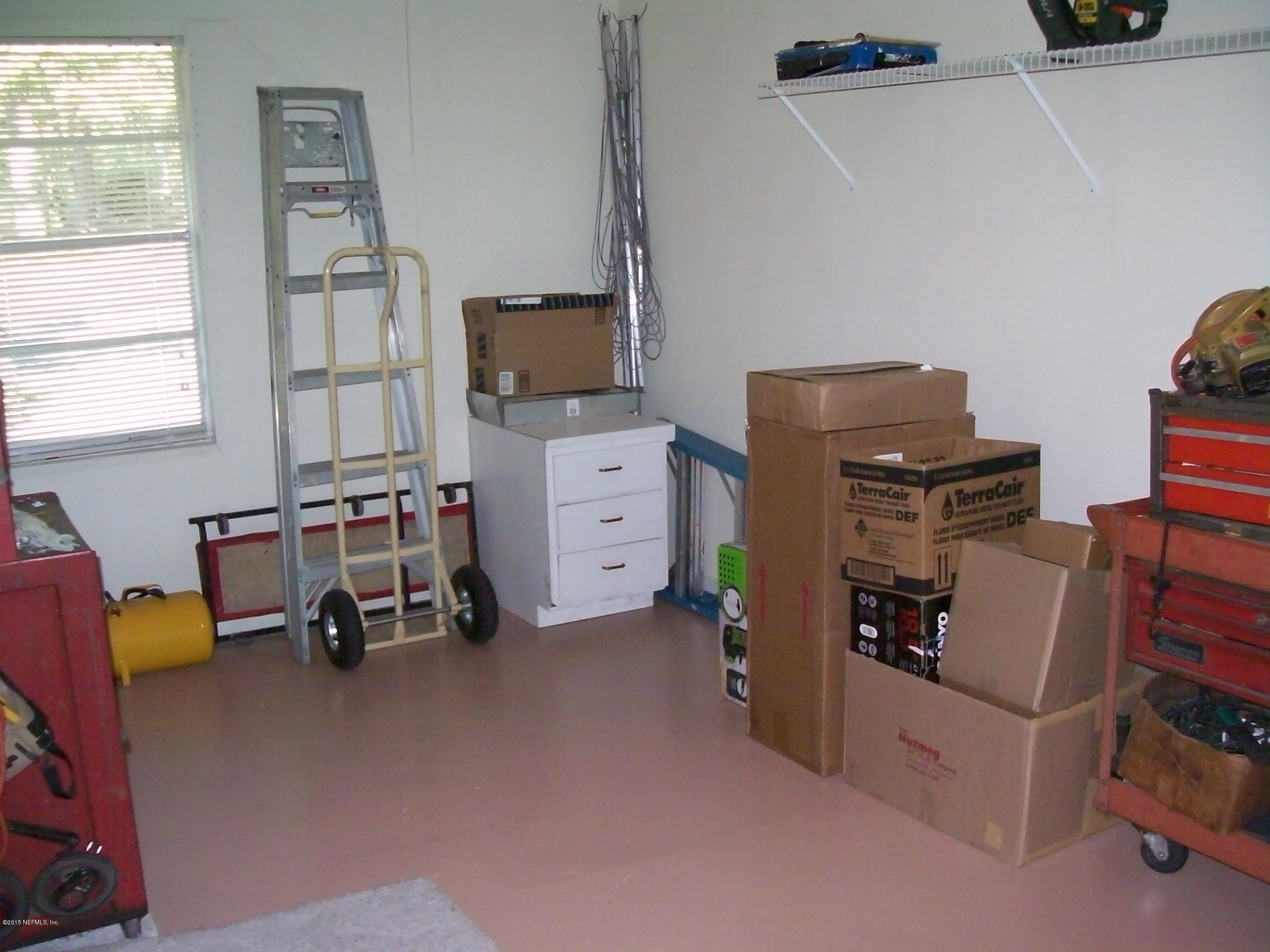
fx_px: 1321
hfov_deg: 51.4
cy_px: 476
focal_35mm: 36
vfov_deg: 39.6
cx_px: 635
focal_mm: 6
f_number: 2.7
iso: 160
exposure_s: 1/64
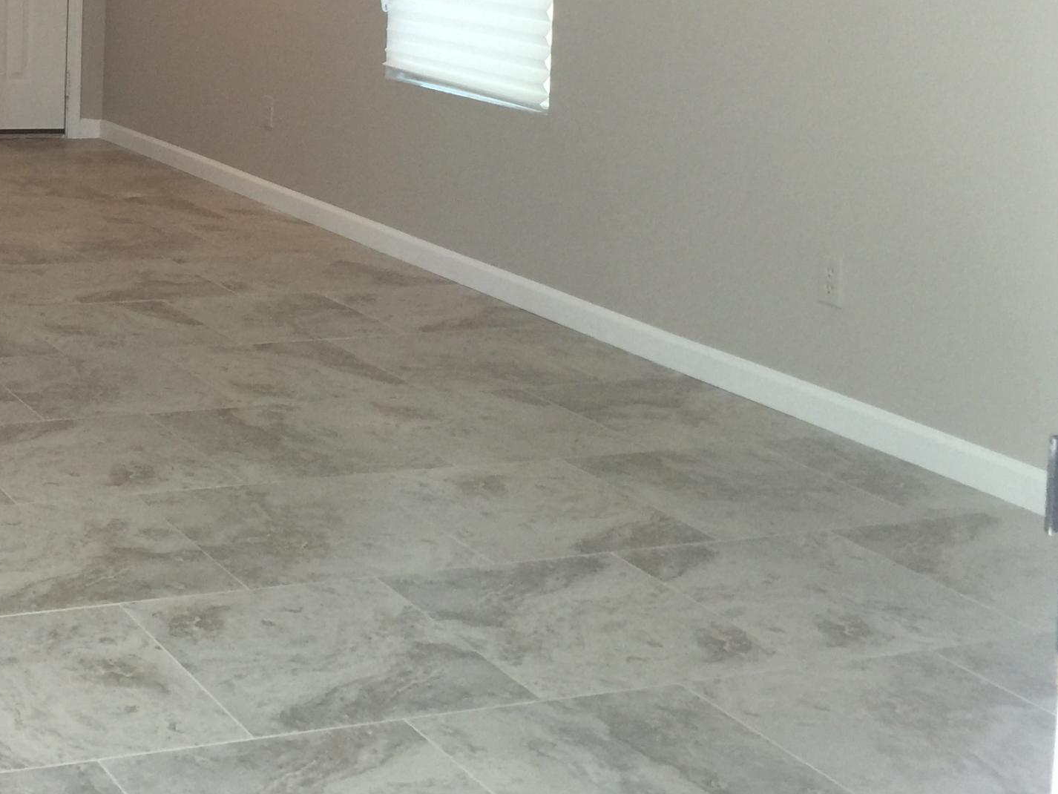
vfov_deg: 23.0
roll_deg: -1.8
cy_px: -21
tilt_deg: -2.9
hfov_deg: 29.2
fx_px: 1865
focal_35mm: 61
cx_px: -50
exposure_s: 1/40
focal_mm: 4.15
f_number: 2.2
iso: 40
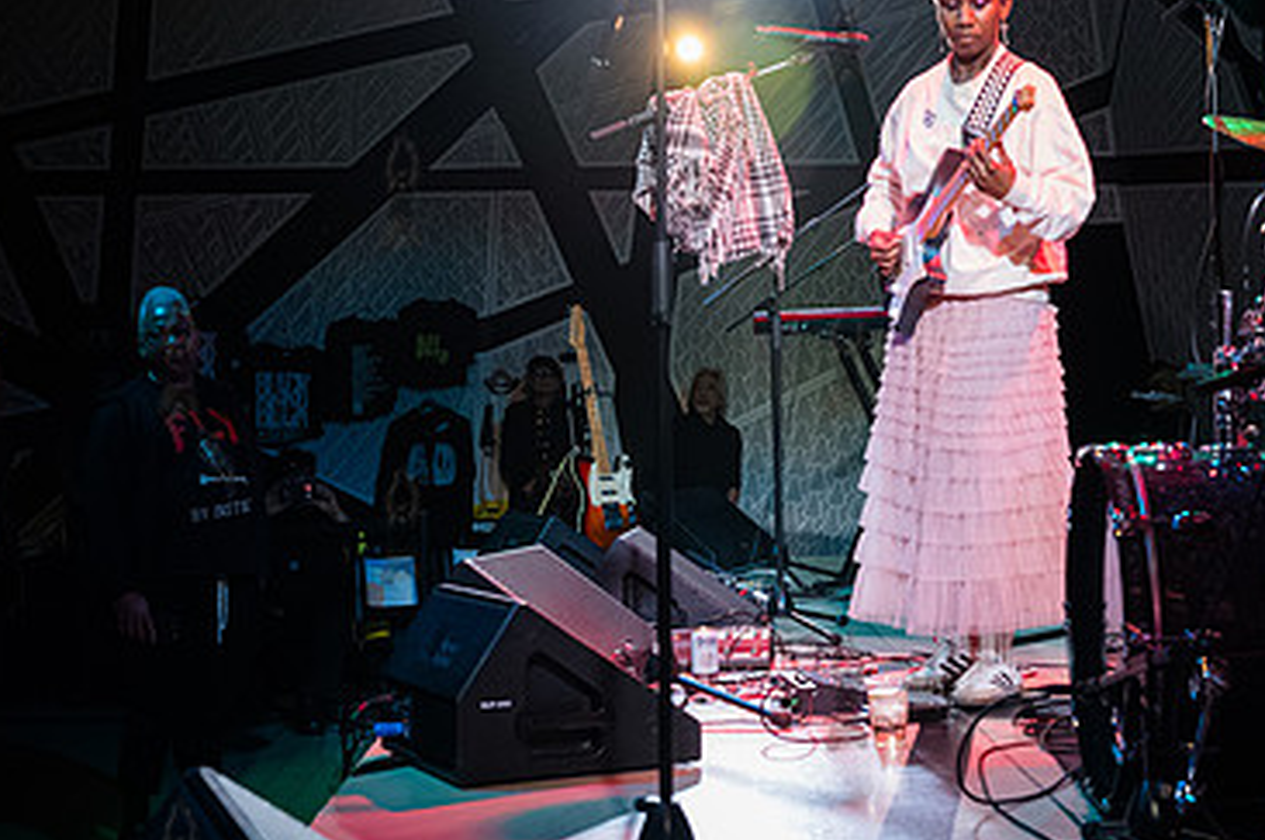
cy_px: 358
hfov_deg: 33.8
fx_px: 2070
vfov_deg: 22.9
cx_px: 808
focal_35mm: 59
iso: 10000
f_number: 3.5
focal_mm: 35
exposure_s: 1/640
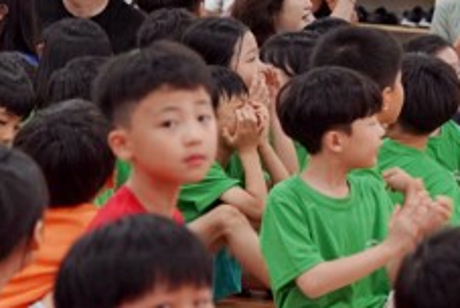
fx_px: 3544
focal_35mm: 277
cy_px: -87
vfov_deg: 5.0
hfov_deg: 7.3
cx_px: 776
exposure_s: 1/160
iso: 2000
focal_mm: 70
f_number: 4
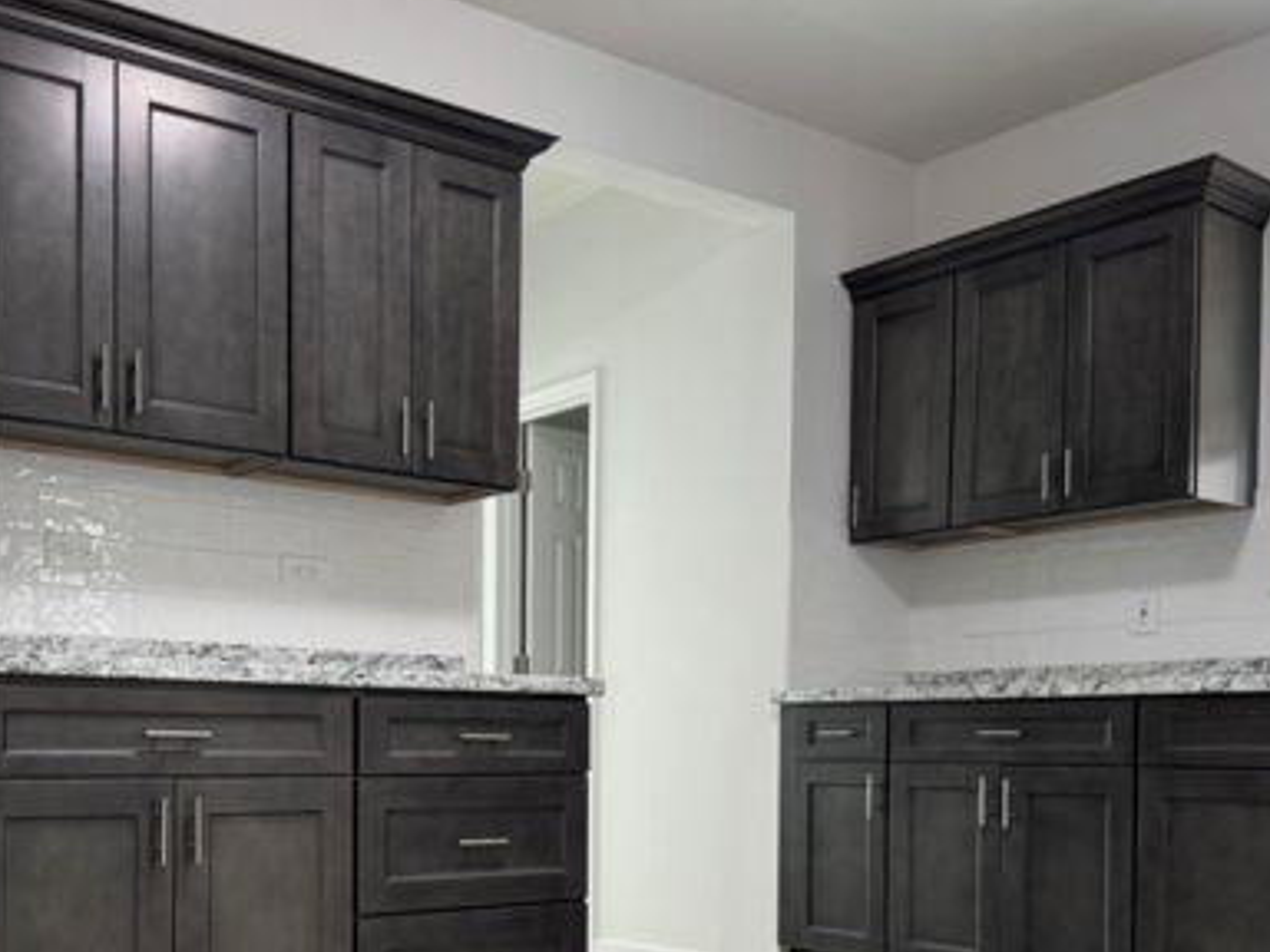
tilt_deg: -1.8
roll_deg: -0.7
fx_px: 1468
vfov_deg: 34.8
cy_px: 767
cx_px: 566
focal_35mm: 40
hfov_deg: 46.7
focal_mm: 6.76
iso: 200
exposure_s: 1/120
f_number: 1.78
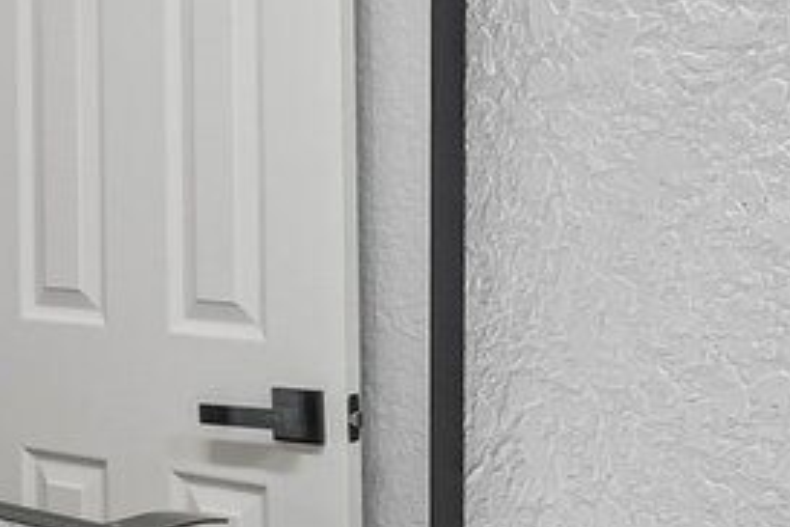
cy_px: 165
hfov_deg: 20.8
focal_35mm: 89
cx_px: -237
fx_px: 1953
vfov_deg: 15.3
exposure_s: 1/30
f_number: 8
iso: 500
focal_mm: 15
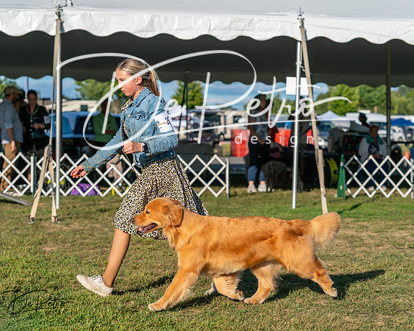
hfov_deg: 22.9
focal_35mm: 83
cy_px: 166
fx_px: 1021
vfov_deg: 18.4
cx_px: 207
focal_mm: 74
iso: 100
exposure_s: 1/1250
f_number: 4.5
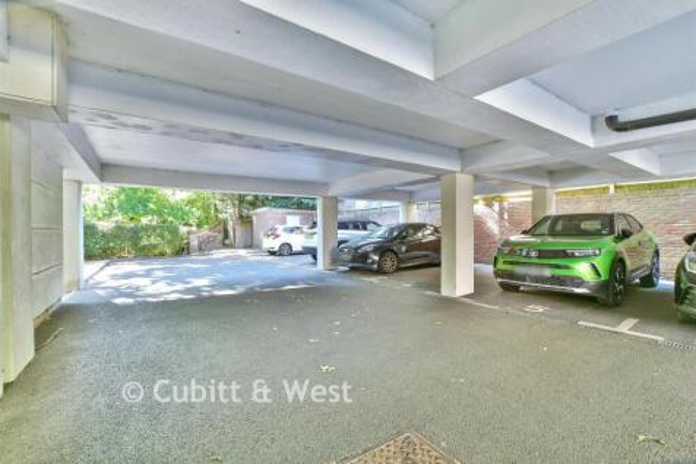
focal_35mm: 15
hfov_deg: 100.4
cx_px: 348
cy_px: 232
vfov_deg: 77.3
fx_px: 290
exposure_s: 1/2
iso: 160
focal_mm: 10
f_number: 8
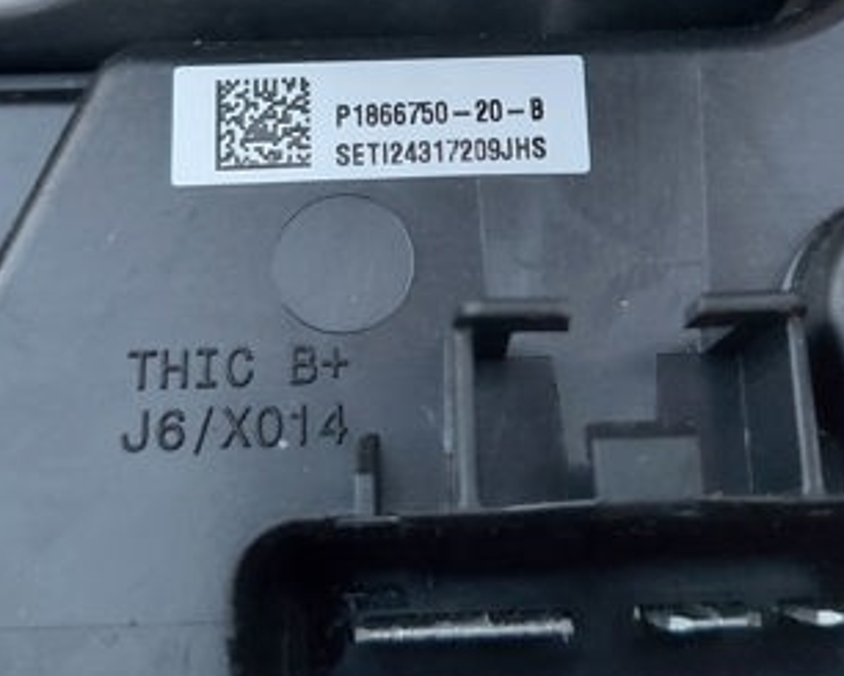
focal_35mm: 49
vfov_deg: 29.8
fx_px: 1224
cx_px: 436
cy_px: 97
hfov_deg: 38.0
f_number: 1.8
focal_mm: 5.23
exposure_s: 1/24
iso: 500
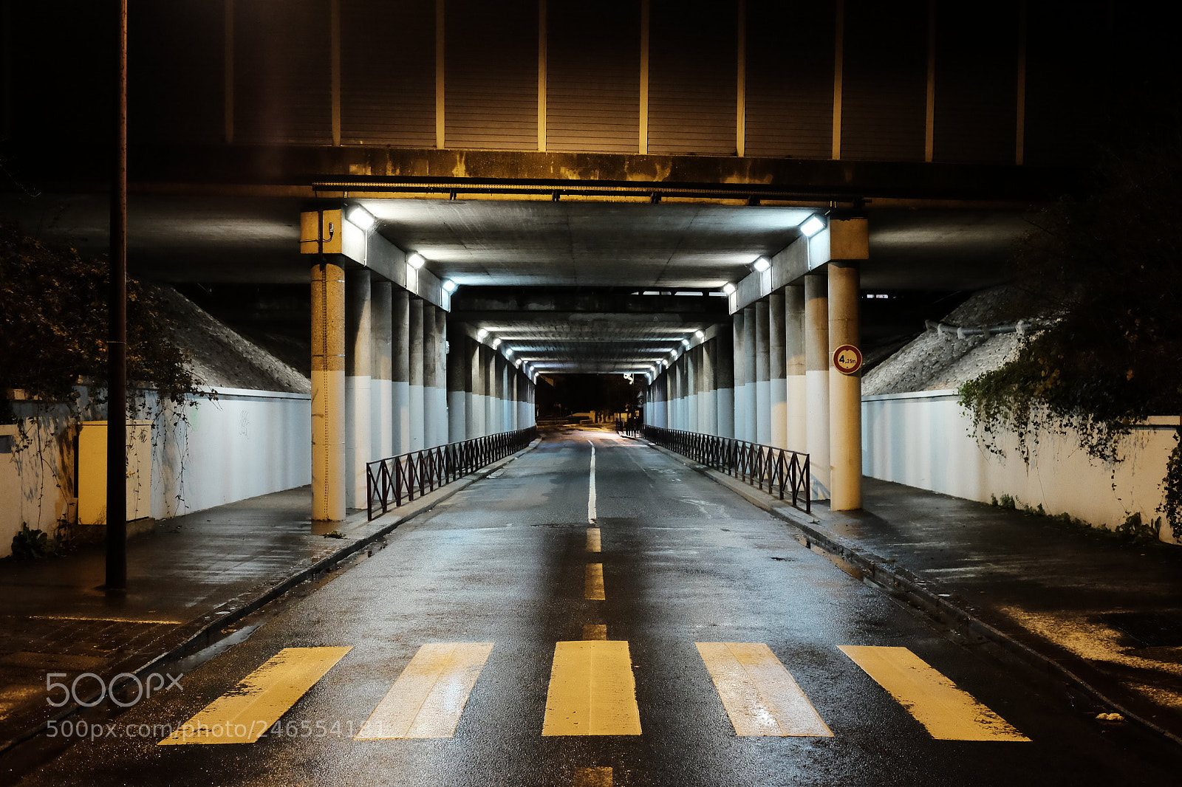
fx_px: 1346
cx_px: 591
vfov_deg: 32.6
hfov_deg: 47.4
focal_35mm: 41
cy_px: 394
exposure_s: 1/30
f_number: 4
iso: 3200
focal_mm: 27
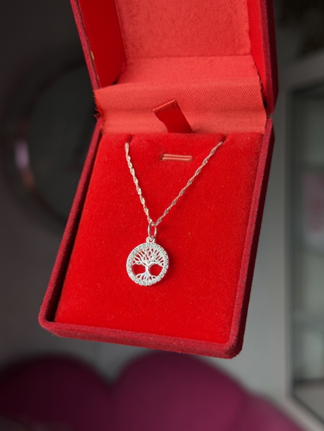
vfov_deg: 39.6
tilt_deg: -4.2
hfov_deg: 30.3
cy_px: 216
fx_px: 599
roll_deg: -0.3
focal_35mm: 48
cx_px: 162
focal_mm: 6.76
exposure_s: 1/122
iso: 50
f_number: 1.78
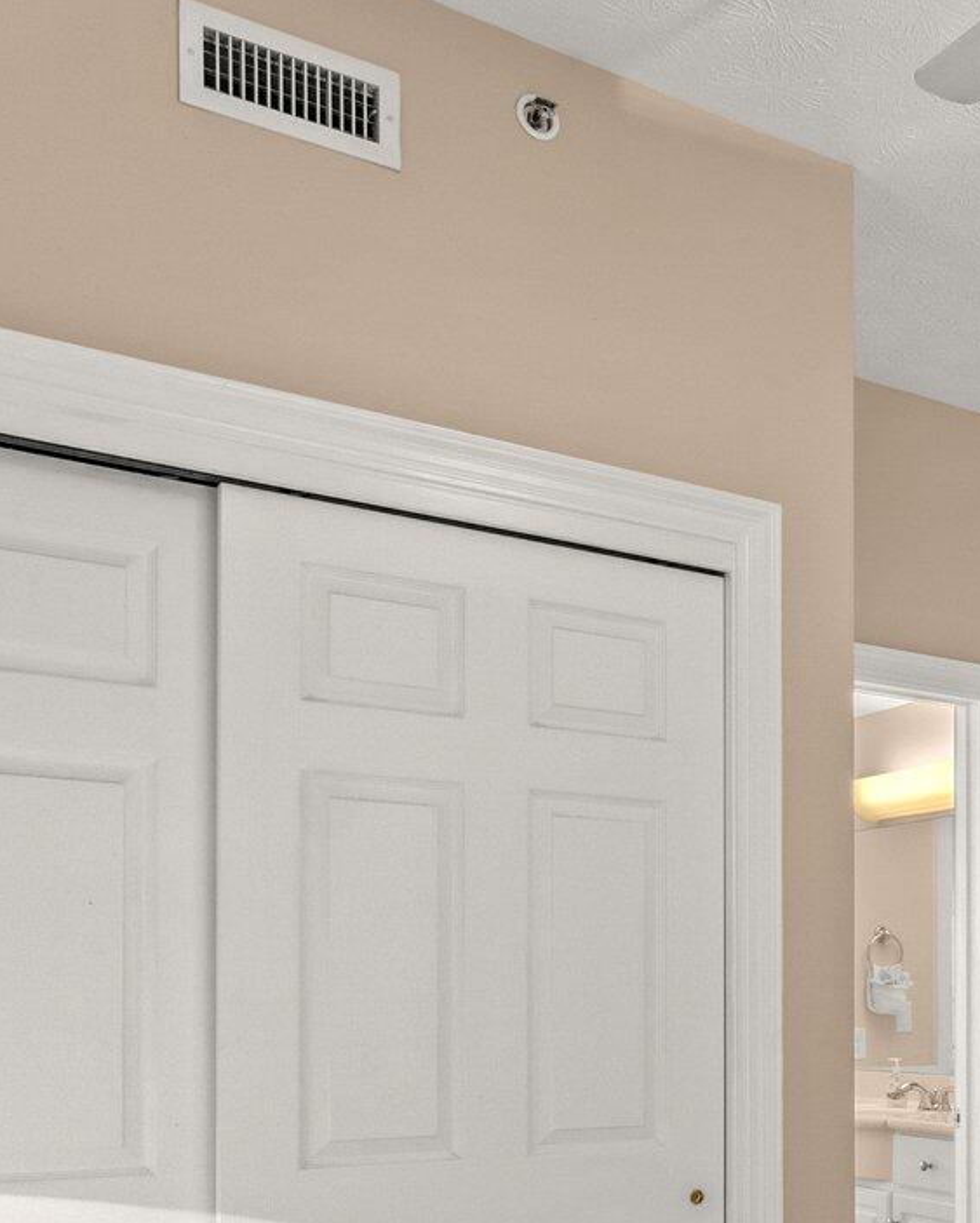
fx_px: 1486
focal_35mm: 41
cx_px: 1029
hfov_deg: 32.8
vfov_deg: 42.7
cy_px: 979
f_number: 8
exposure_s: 1/2
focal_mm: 10
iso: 800
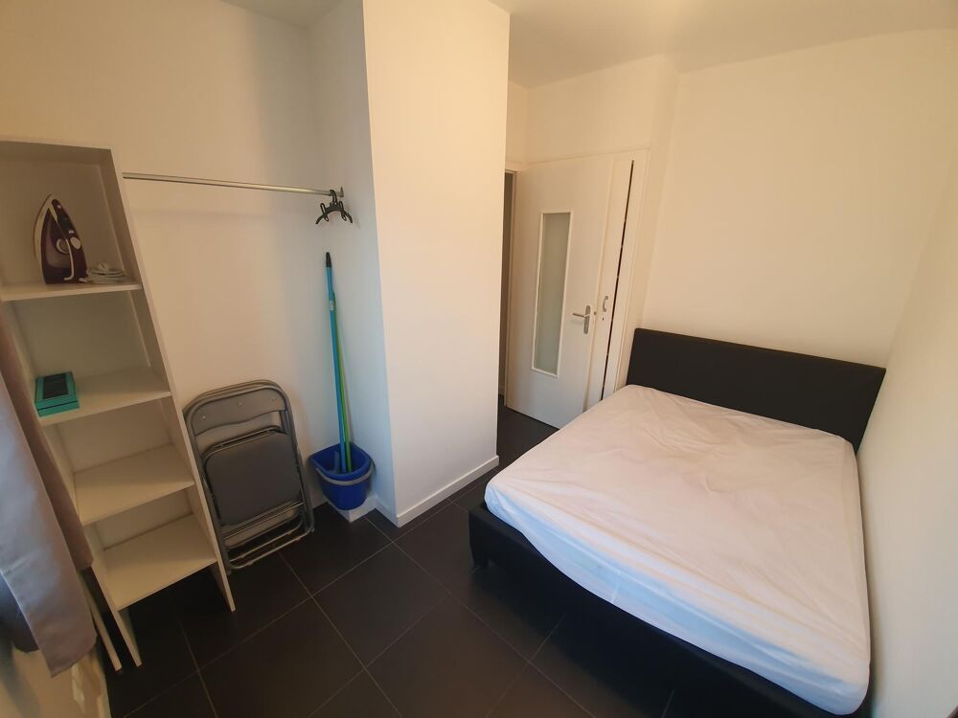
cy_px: 359
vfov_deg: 89.9
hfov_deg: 106.2
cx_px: 479
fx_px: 360
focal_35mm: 13
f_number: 2.2
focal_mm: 1.8
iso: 160
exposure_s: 1/50
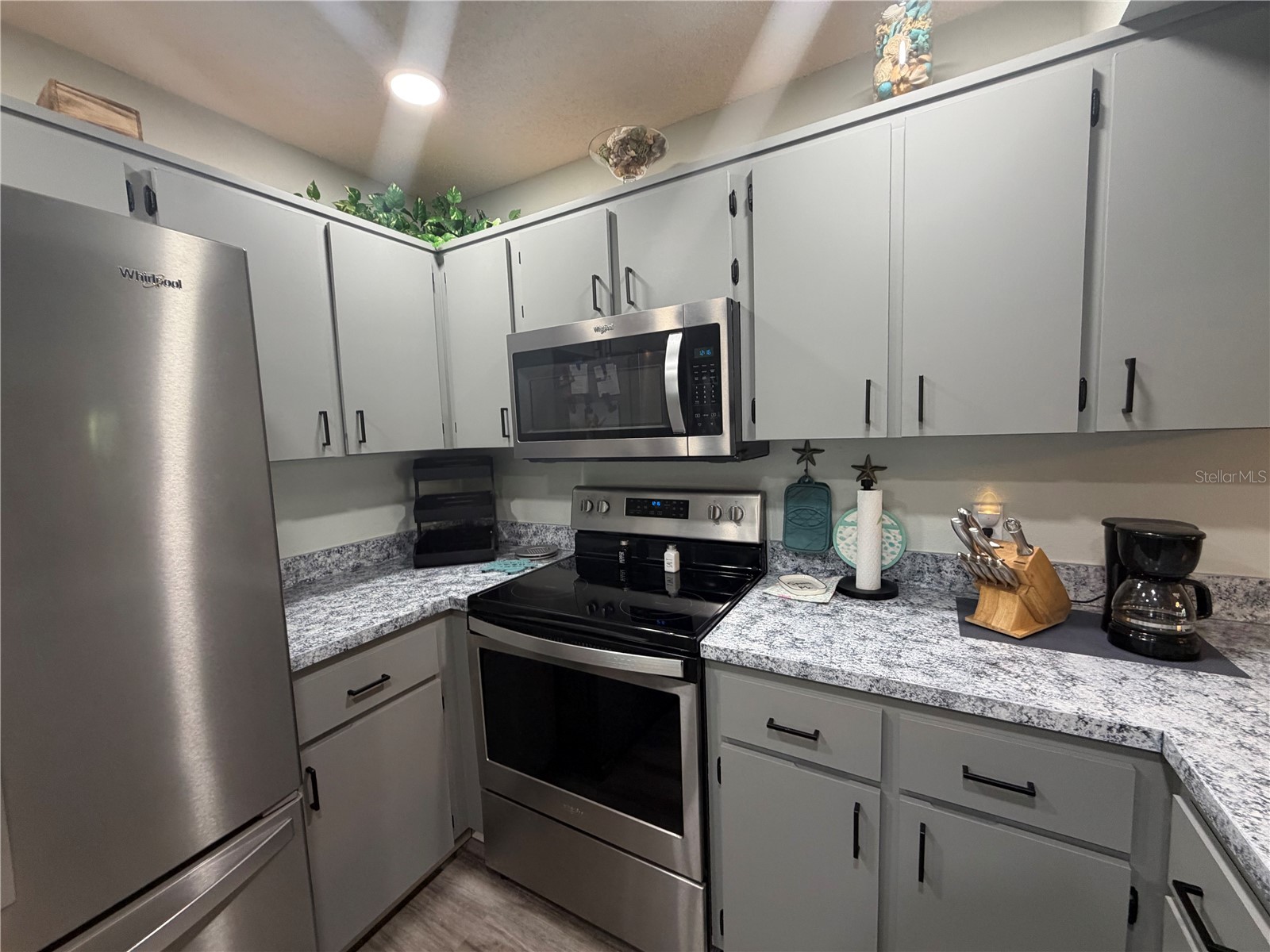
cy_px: 476
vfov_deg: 85.7
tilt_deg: -4.9
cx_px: 635
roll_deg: +2.1
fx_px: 514
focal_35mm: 14
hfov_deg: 102.1
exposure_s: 1/60
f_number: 2.2
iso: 250
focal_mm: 2.22
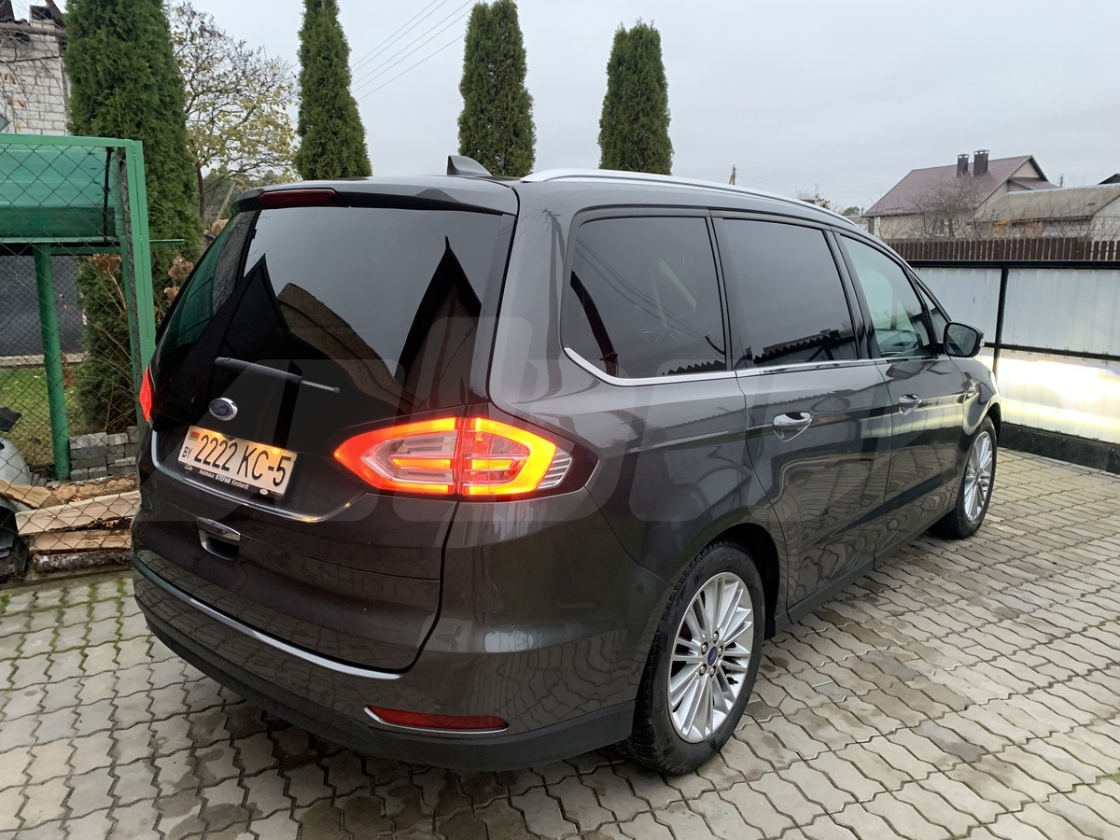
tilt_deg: -10.9
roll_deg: -0.7
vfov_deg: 53.1
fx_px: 841
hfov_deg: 67.3
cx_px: 560
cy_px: 420
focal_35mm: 26
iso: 250
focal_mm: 4.25
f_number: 1.8
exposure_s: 1/60
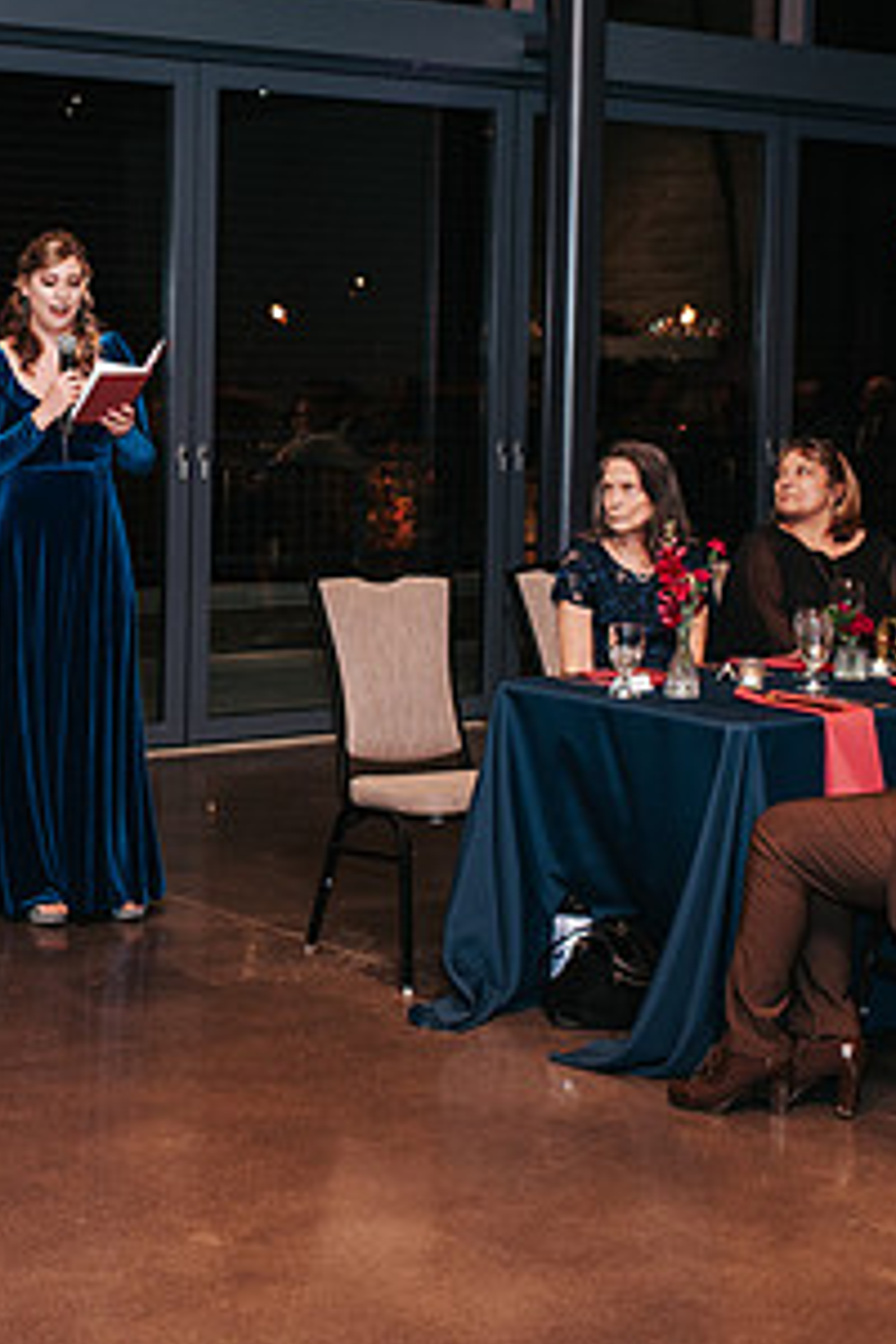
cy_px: 526
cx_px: 80
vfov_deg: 28.0
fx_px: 2688
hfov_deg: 18.6
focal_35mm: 72
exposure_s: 1/200
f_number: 2.8
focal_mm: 35
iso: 1000
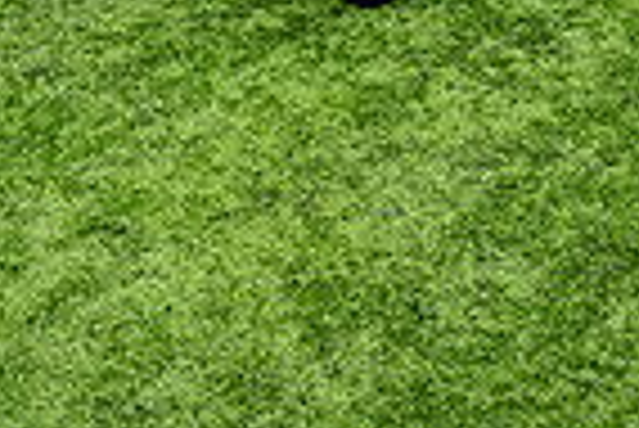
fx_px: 1741
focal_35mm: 98
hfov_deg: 20.8
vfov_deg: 12.8
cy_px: -336
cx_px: 342
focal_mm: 24
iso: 100
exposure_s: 1/500
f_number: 2.8
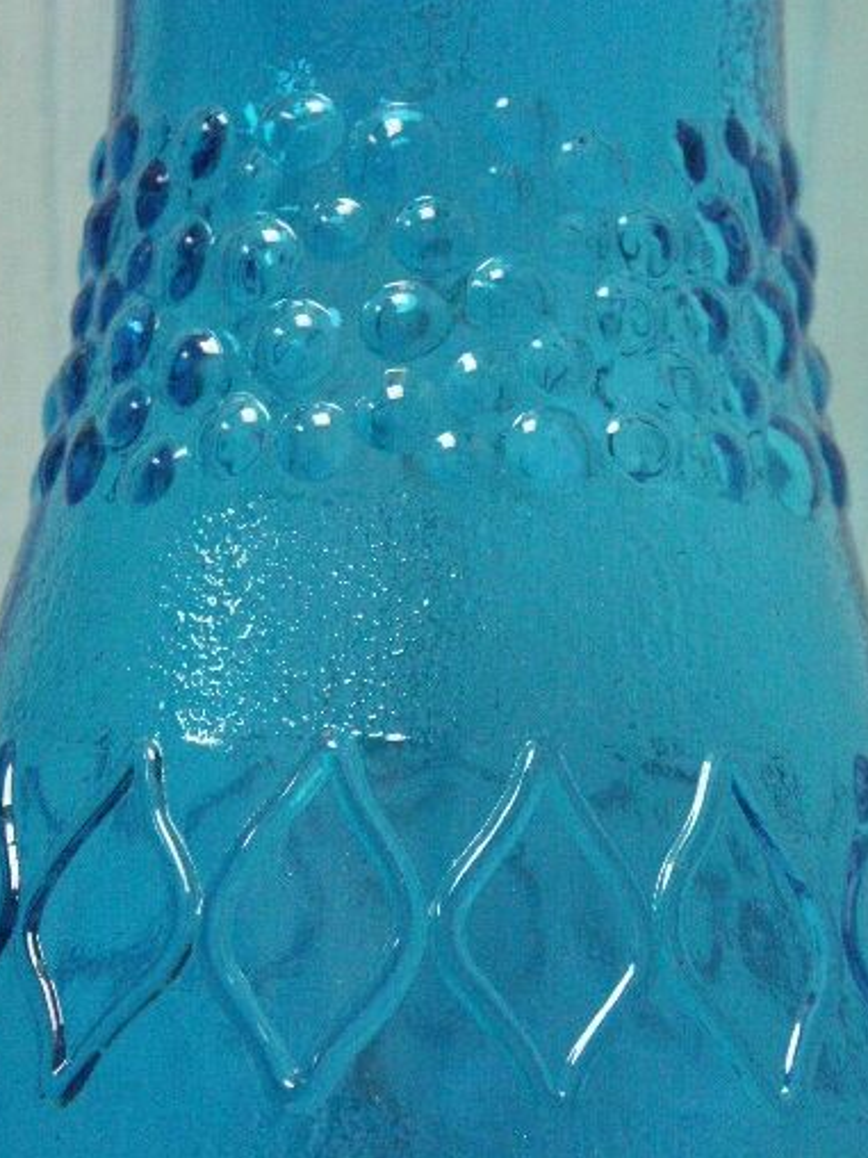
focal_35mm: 165
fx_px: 5517
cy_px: 615
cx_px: 403
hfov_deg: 9.0
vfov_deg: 12.0
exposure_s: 1/320
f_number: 4
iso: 400
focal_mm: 33.32
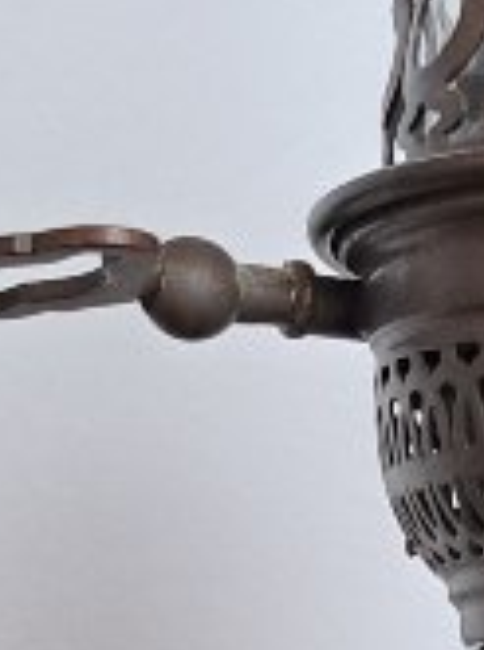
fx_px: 3275
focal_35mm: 175
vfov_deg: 10.5
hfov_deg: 8.3
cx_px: 637
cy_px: 1268
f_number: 1.8
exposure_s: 1/50
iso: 160
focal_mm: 5.23
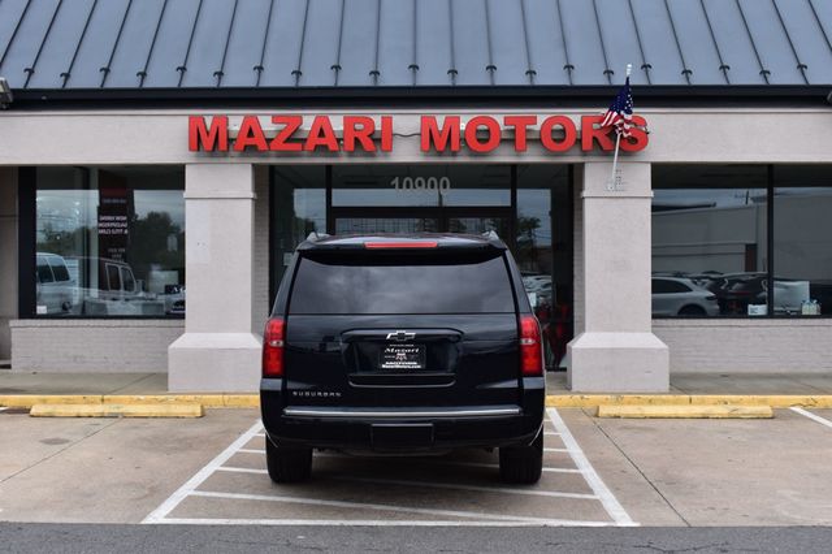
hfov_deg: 41.1
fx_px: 1109
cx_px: 416
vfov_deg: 28.0
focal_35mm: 48
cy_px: 277
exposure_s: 1/250
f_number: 10
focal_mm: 32
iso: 400
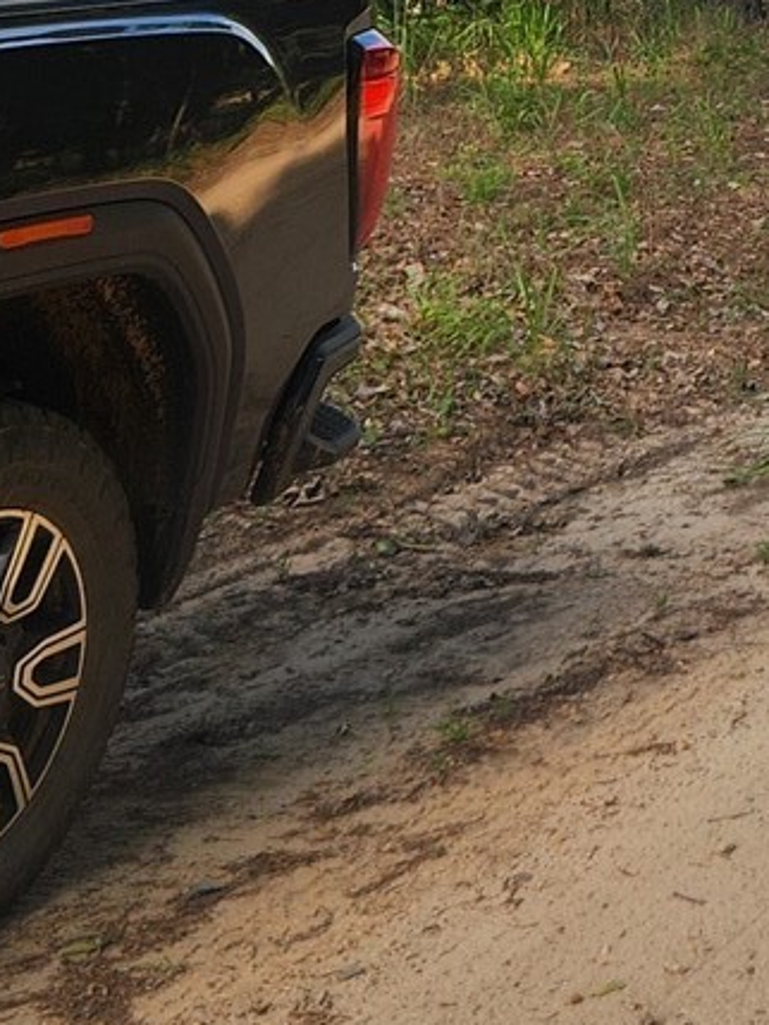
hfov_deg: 13.9
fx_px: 3049
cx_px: 927
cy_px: -129
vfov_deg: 18.3
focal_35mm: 103
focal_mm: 5.4
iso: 20
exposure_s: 1/387
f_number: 1.8
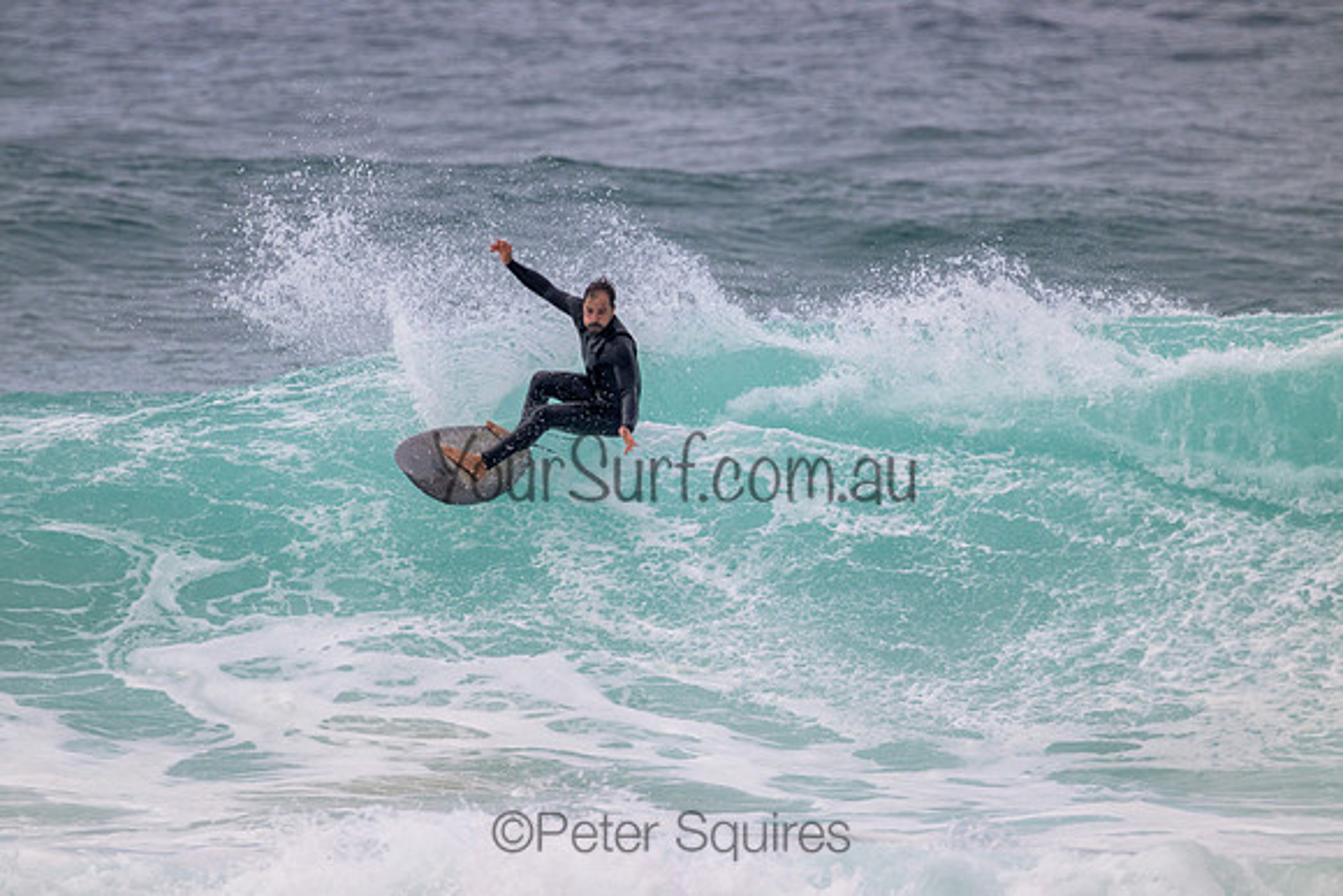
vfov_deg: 1.7
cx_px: 672
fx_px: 29850
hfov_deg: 2.6
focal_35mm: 800
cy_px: 448
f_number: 11
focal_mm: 800
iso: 800
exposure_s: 1/2000
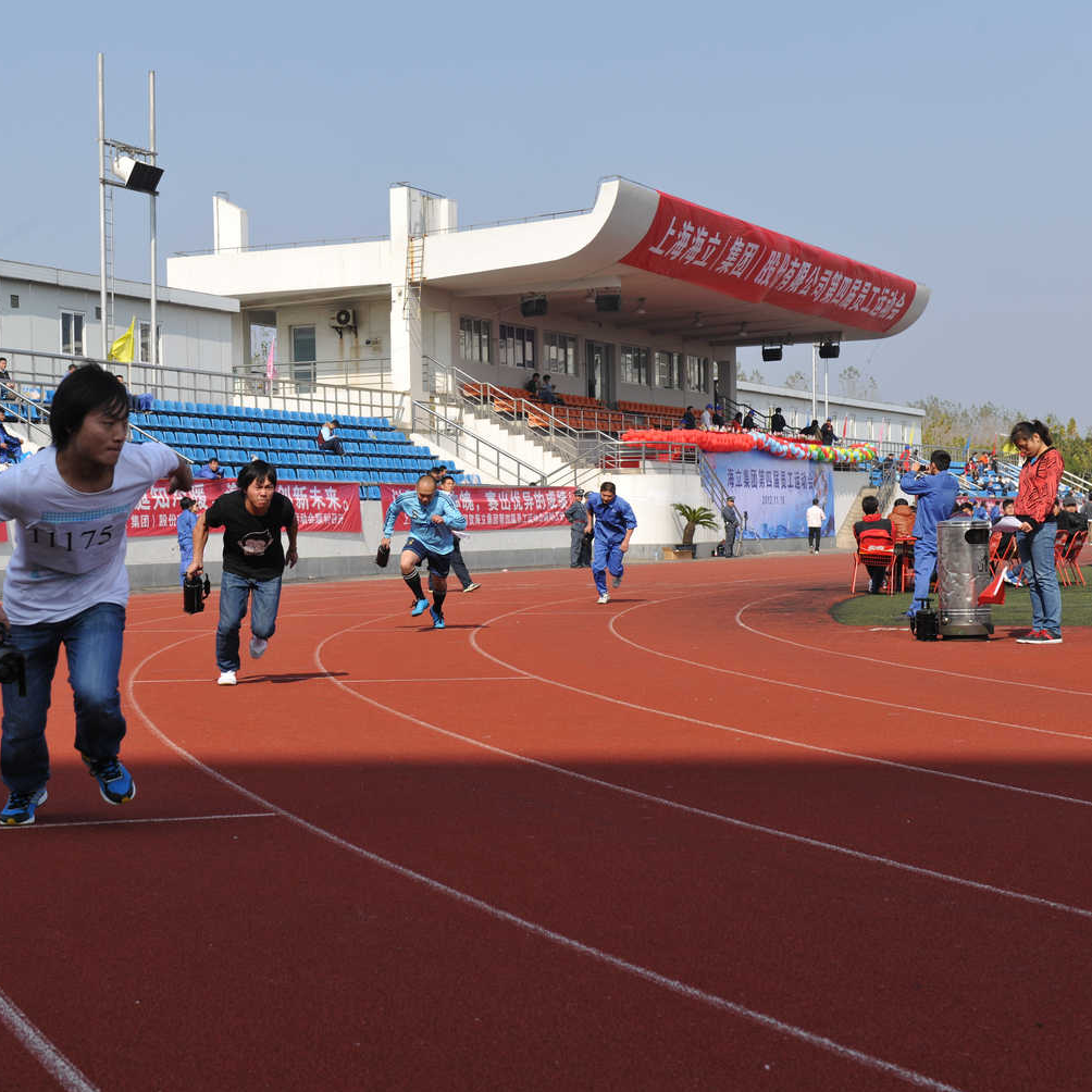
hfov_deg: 26.8
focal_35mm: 64
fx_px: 2284
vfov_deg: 26.9
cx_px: 382
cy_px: 547
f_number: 8
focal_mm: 50
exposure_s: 1/400
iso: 200
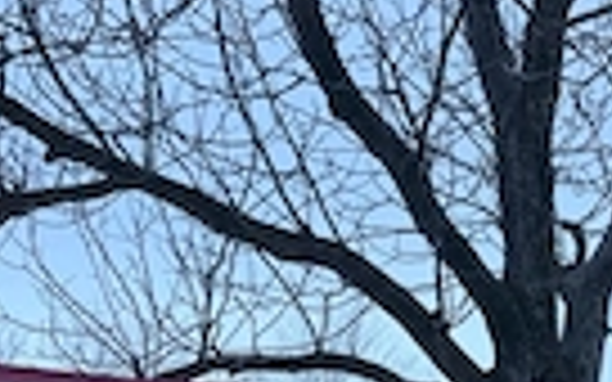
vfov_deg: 15.5
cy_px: 629
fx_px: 1251
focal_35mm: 75
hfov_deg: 27.1
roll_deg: -0.9
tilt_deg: +2.0
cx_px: 140
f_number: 1.78
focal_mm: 6.76
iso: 250
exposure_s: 1/60
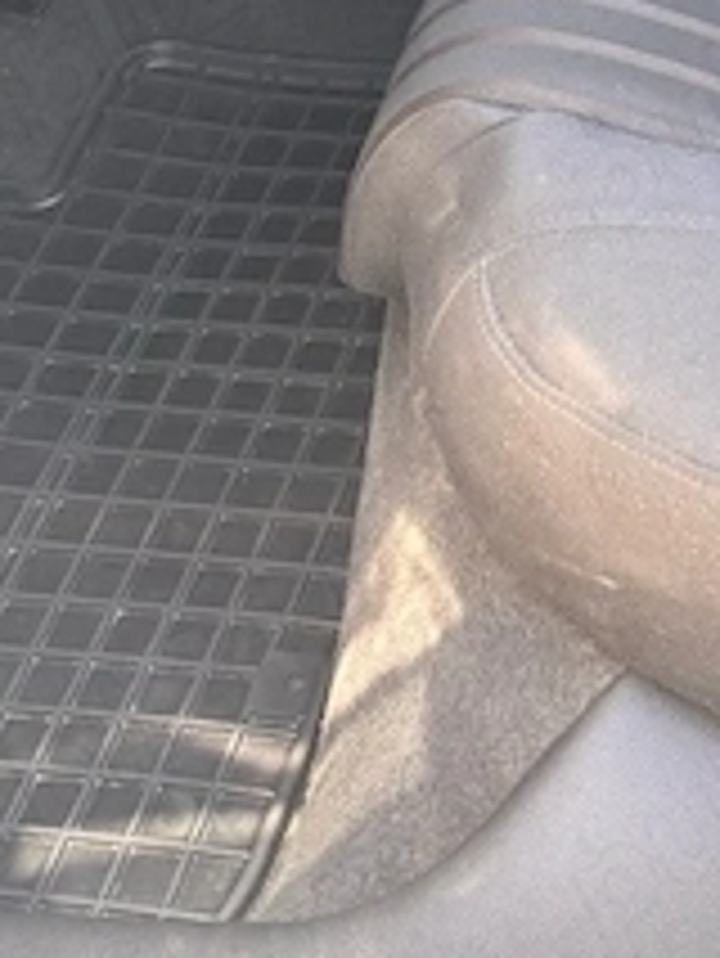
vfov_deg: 18.6
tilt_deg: -29.1
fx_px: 2493
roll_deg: +1.9
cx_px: 1040
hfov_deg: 15.3
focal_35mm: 90
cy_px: -580
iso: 200
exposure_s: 1/121
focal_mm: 6.76
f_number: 1.78
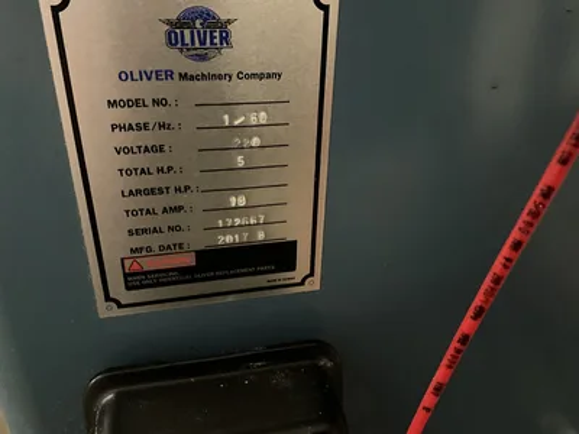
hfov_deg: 61.7
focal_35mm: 29
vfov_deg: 48.2
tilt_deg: -28.4
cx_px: 290
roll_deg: -1.4
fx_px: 485
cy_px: 217
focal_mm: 3
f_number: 1.8
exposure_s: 1/17
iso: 640
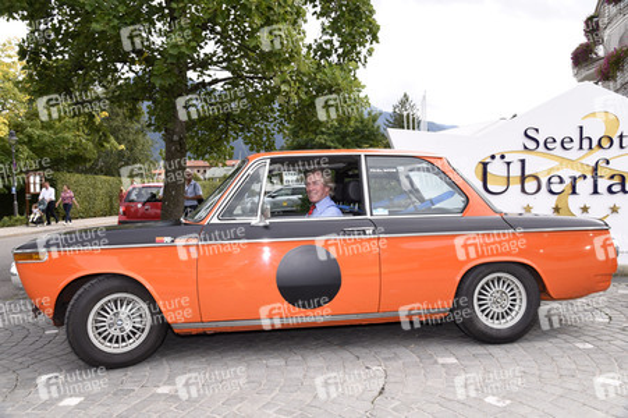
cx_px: 314
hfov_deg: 65.5
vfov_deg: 46.3
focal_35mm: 28
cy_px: 209
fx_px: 488
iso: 160
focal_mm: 28
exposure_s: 1/100
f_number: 8
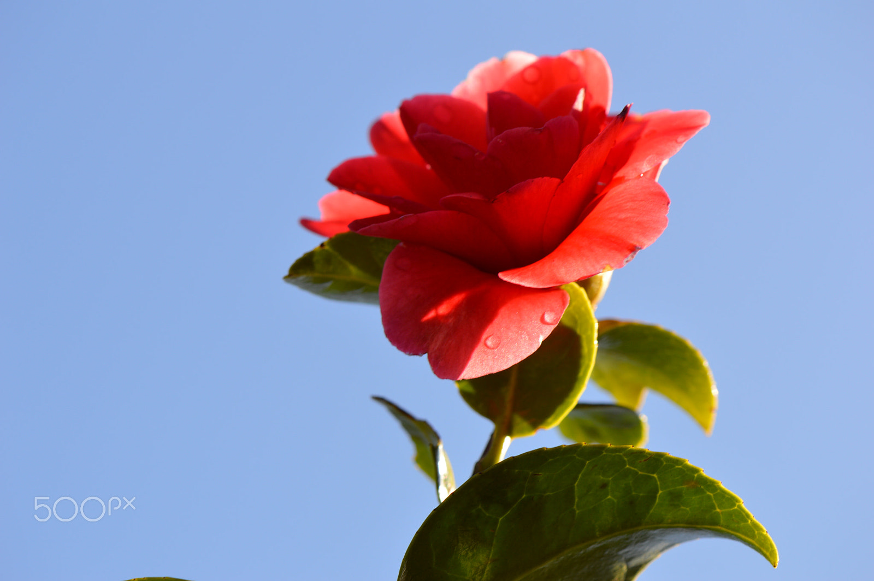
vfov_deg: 10.7
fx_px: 3093
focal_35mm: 128
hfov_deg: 16.1
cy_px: 290
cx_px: 437
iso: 100
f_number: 6.3
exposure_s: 1/160
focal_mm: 85
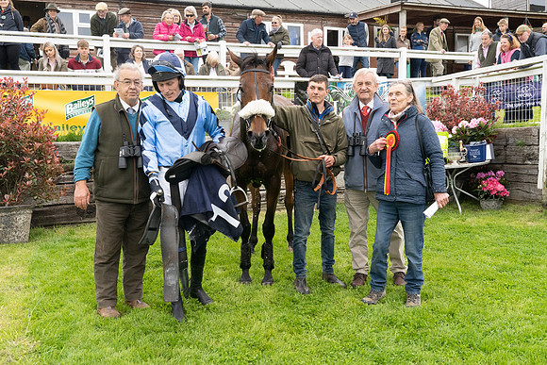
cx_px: 274
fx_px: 562
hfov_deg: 51.9
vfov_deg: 36.0
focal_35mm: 37
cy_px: 182
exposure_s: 1/1250
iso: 1600
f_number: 9
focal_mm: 37
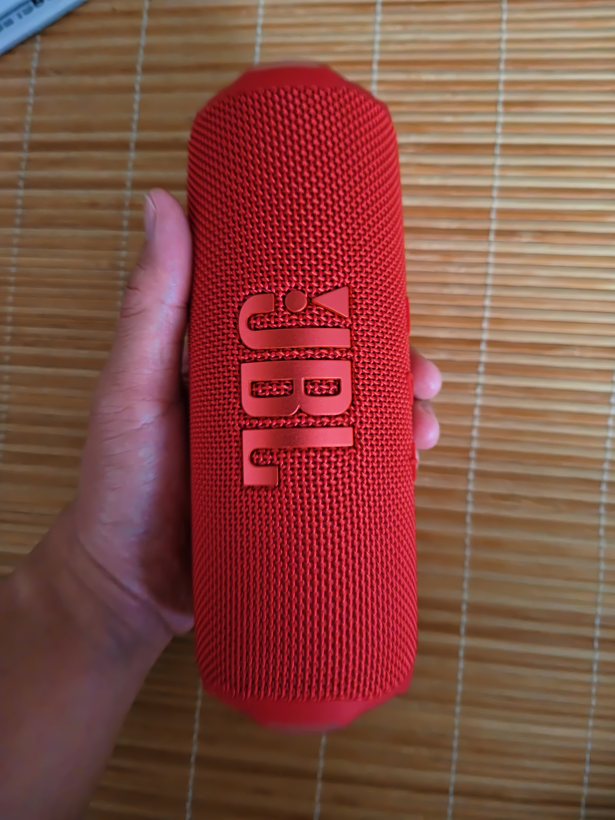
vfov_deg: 73.9
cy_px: 410
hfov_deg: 58.9
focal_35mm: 23
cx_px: 308
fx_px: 545
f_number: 1.88
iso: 1962
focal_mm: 5.56
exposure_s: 1/33.3
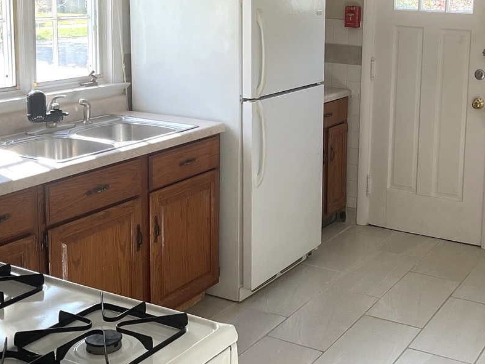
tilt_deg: -6.9
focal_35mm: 53
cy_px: 86
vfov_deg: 27.1
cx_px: 348
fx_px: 743
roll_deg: -1.2
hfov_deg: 35.6
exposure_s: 1/120
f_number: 1.8
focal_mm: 3
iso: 64
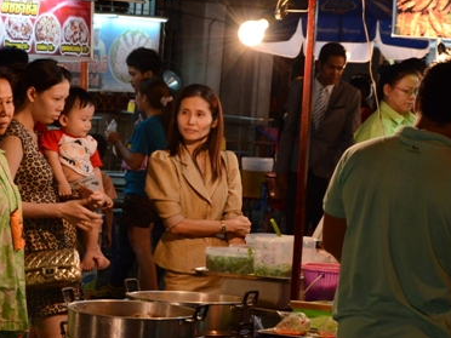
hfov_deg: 15.9
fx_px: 1616
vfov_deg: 12.0
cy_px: 145
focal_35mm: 124
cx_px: 155
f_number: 6.3
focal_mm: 52
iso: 2500
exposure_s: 1/100
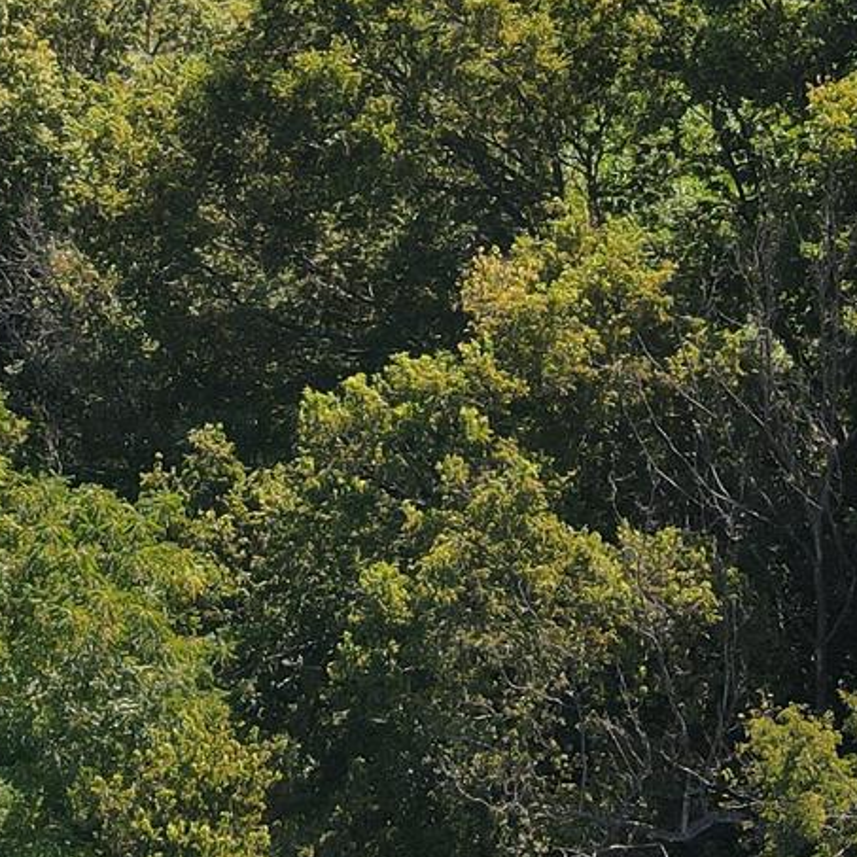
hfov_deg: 18.1
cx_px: 335
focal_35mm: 96
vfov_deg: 16.9
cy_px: -293
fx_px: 2689
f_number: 2.8
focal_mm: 4.5
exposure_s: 1/350
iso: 110
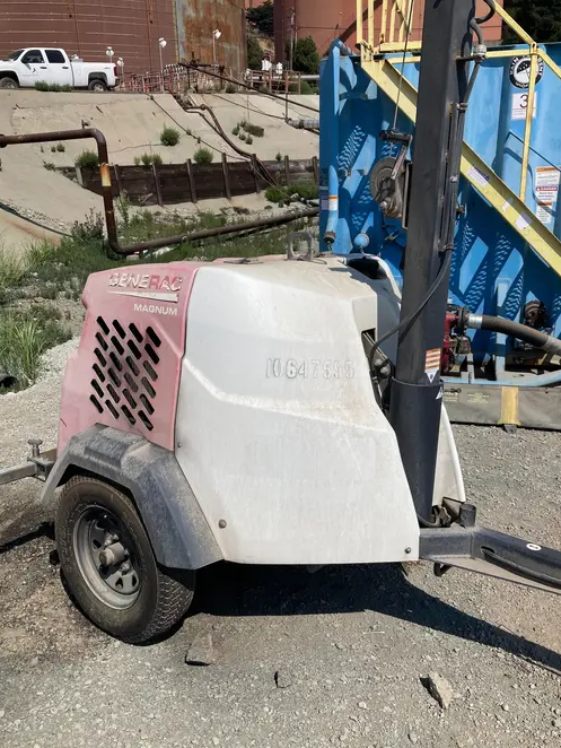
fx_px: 669
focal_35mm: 31
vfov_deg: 58.3
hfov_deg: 45.4
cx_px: 254
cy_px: 381
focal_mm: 3.99
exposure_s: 1/4367
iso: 20
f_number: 1.8
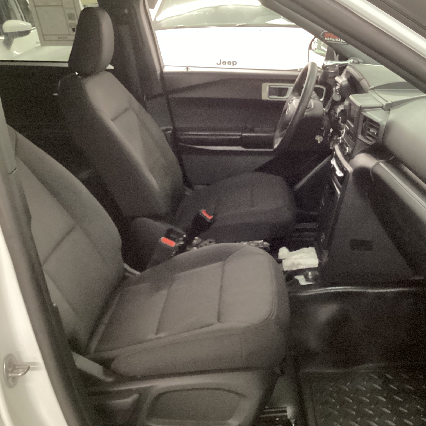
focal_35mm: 37
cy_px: 212
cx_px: 255
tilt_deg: -26.7
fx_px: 515
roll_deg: +1.4
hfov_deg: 44.7
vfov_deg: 44.9
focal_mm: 3.3
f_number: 2.4
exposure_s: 1/17
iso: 640
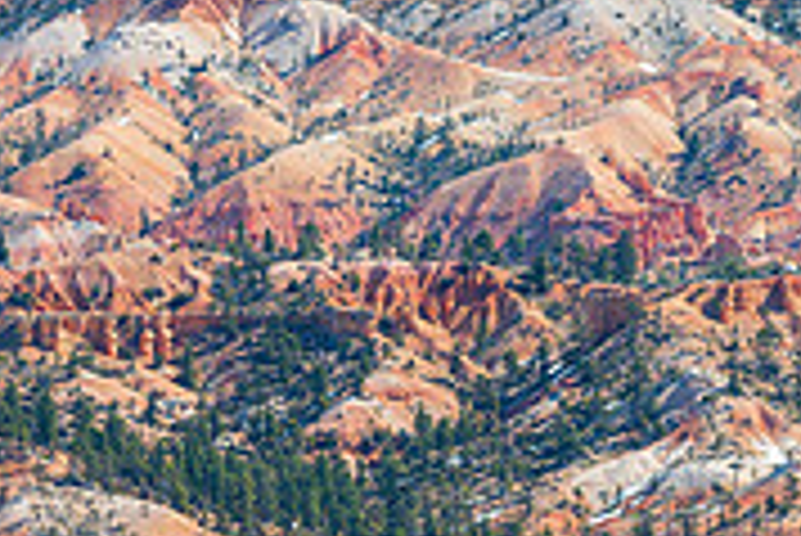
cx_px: 351
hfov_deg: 3.2
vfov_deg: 2.1
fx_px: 14496
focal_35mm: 651
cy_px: 655
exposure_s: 1/45
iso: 64
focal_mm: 200
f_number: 11
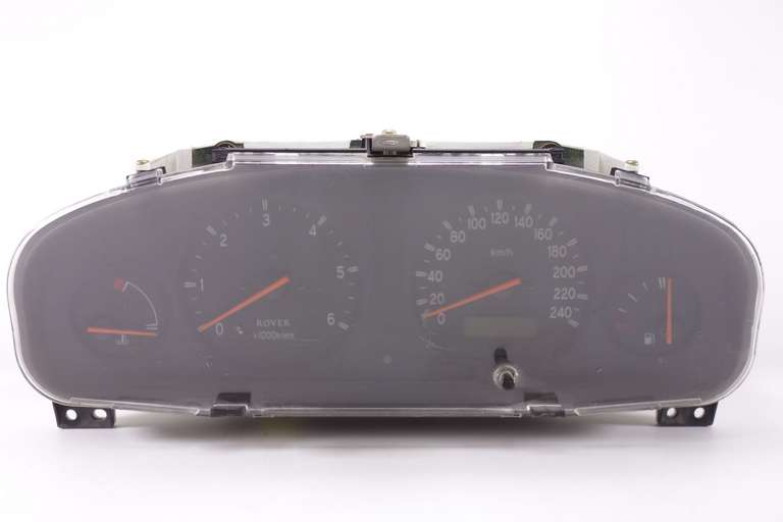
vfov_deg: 30.5
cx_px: 392
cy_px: 261
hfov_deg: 44.5
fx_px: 957
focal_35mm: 44
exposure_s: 1/50
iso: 250
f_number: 3.2
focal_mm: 16.2
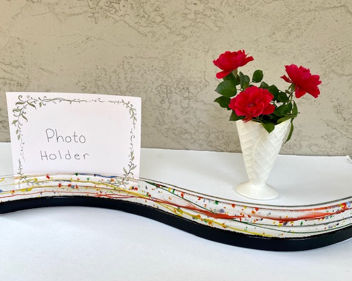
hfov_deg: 62.2
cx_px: 175
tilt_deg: -13.0
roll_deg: -0.4
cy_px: 137
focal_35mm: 28
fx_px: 292
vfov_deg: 51.5
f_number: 1.8
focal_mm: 4.25
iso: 64
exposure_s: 1/122
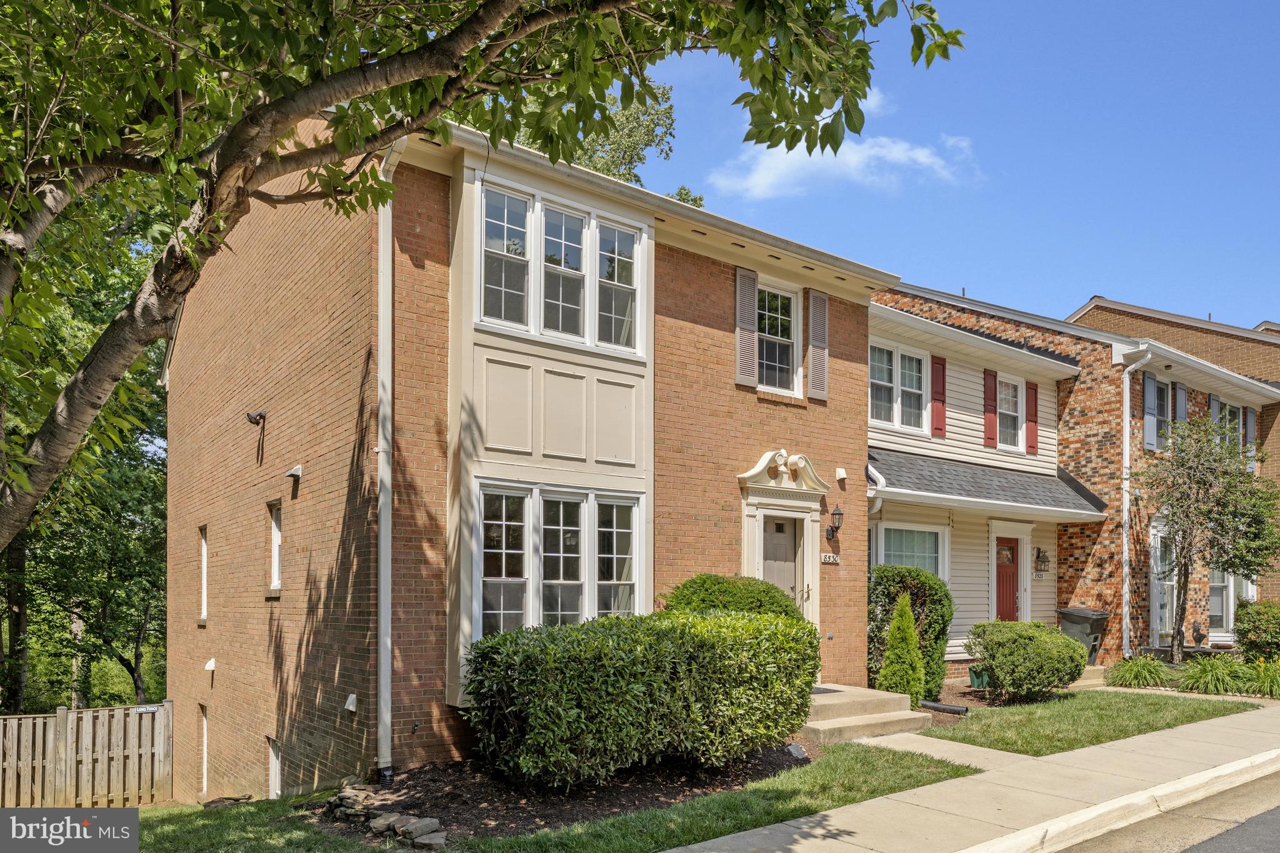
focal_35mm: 22
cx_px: 640
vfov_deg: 57.2
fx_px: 782
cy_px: 426
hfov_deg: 78.6
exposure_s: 1/160
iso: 100
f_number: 8
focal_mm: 22
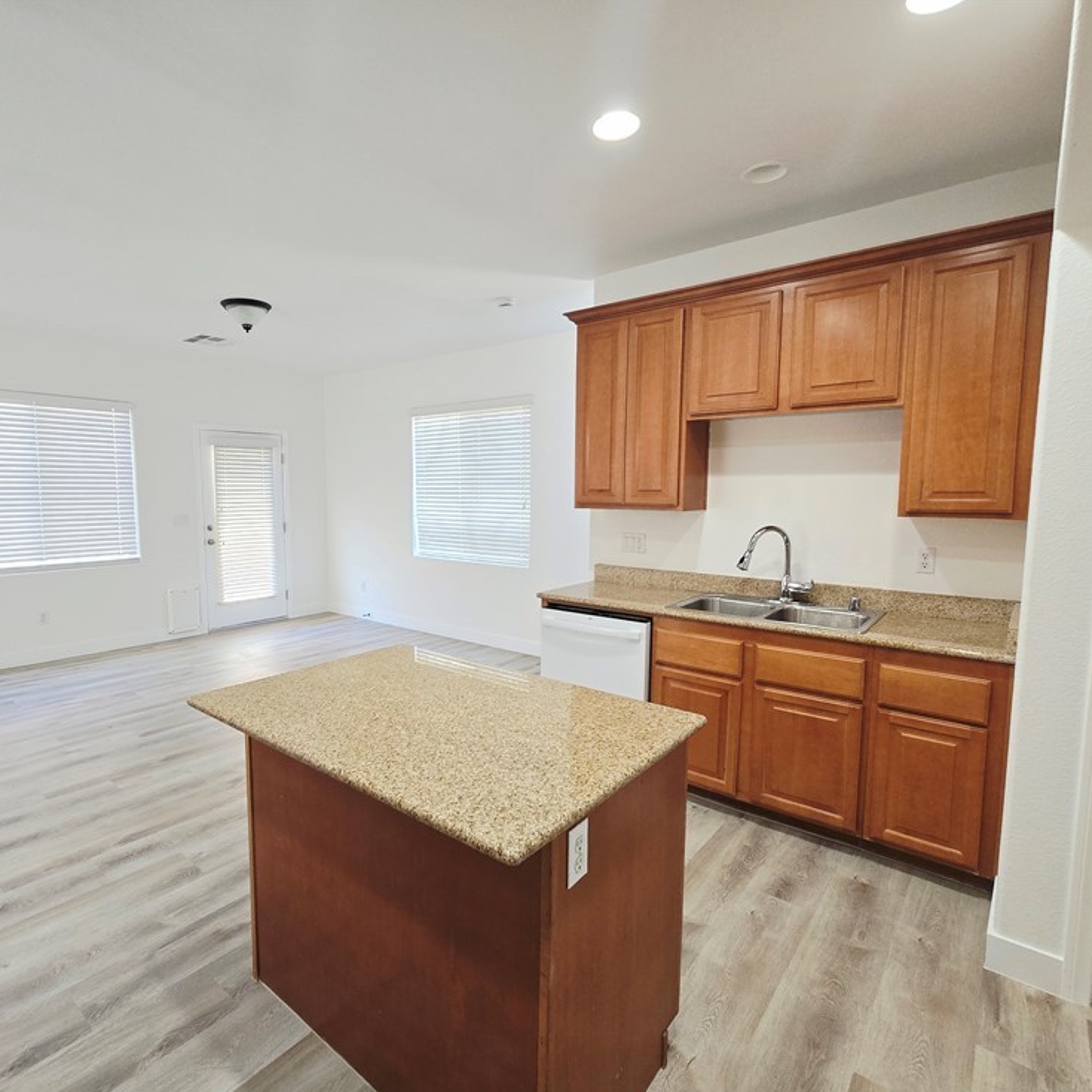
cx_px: 471
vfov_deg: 87.4
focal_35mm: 16
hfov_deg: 86.9
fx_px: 571
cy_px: 566
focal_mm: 2.2
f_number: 2.2
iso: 160
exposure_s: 1/60
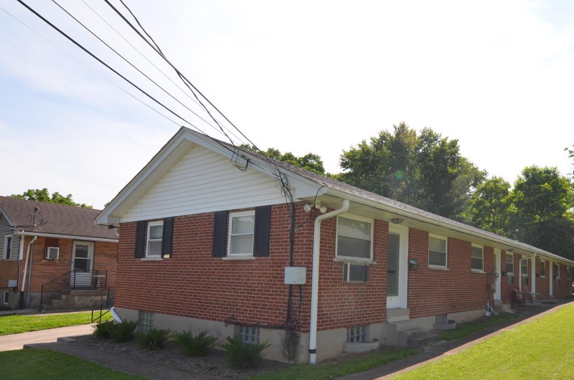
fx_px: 387
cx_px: 383
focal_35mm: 24
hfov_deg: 70.9
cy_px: 246
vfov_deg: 51.5
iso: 100
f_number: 8
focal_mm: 11.5
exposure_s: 1/250
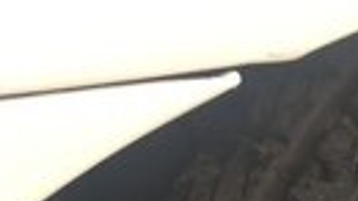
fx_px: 1148
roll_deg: -5.6
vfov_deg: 8.7
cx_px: 375
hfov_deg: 17.2
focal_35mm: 121
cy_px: 548
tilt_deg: -37.8
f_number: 2.2
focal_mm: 4.15
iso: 32
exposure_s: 1/50
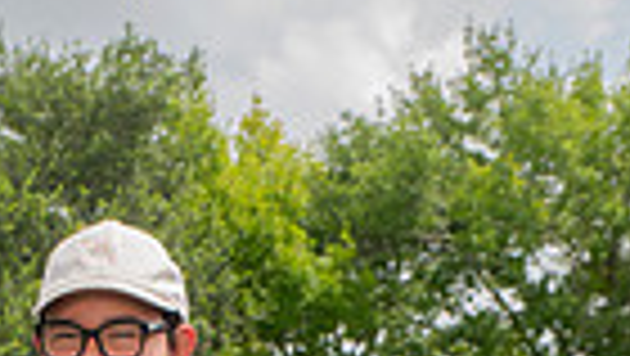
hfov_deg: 15.8
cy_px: 906
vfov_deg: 8.2
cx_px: 108
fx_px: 2257
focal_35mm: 135
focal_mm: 40
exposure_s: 1/320
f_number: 6.3
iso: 100
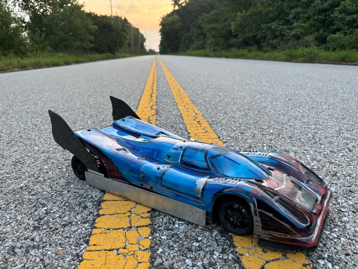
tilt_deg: -15.0
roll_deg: +1.4
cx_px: 179
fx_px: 269
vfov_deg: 53.1
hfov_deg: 67.3
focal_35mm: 26
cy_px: 134
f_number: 1.6
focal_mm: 5.96
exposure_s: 1/121
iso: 100
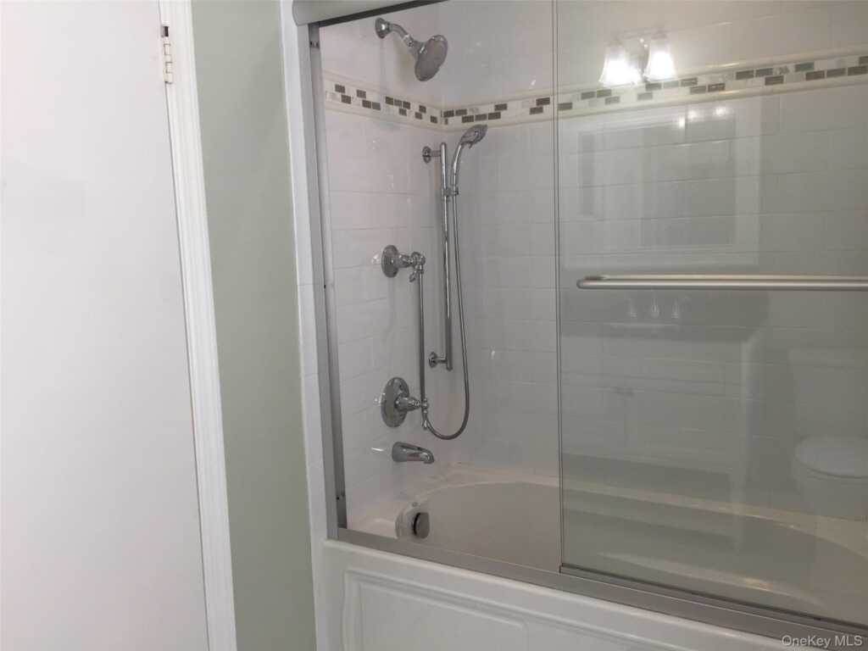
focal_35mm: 29
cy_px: 326
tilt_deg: -7.4
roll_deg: +1.1
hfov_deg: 61.7
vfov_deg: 48.2
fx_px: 727
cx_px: 434
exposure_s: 1/120
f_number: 2.2
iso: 50
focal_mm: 4.15
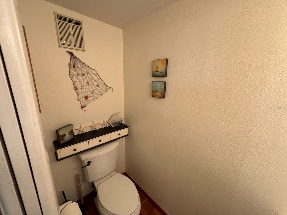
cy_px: 108
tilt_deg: -14.2
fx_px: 116
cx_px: 144
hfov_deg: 102.1
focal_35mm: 14
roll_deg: -1.6
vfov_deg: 85.7
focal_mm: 2.22
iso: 200
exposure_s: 1/60
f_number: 2.2
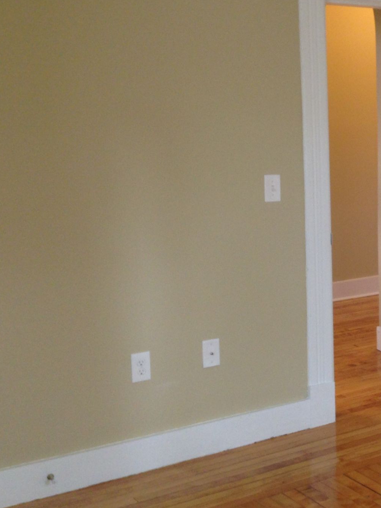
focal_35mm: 63
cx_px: 470
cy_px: 247
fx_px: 924
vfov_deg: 30.7
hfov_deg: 21.5
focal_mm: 4.12
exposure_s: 1/20
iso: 80
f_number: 2.4
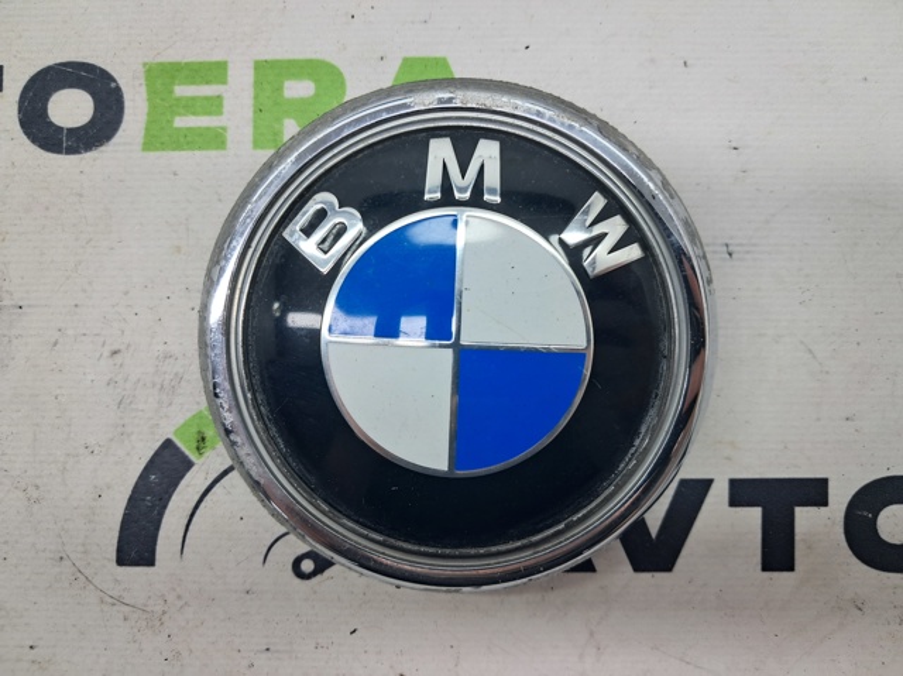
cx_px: 452
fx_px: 704
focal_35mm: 27
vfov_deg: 51.3
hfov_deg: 65.4
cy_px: 338
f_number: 1.8
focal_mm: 4
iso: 50
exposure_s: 1/50
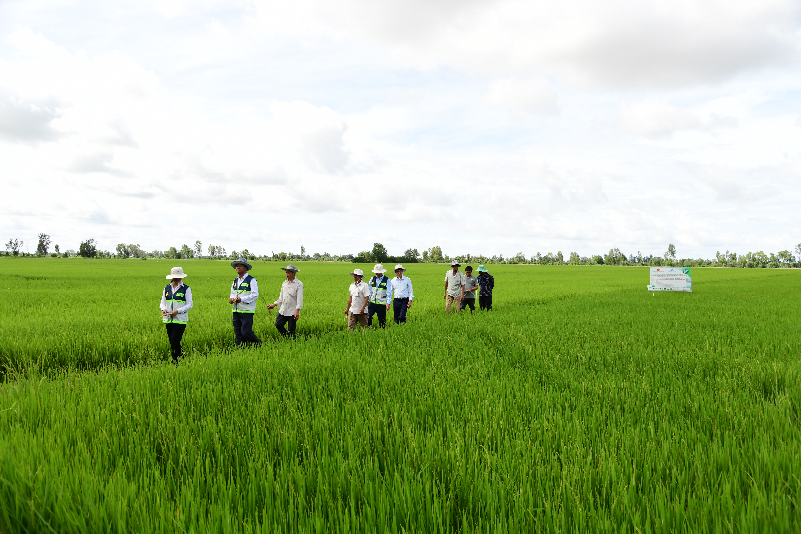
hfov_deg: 61.9
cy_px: 267
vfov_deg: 43.6
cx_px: 400
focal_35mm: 30
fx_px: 667
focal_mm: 30
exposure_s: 1/800
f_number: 5.6
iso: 320
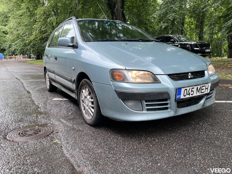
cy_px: 87
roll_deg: +0.9
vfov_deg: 53.1
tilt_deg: -8.8
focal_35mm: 26
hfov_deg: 67.3
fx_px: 174
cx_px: 116
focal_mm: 5.7
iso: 40
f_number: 1.5
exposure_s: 1/177
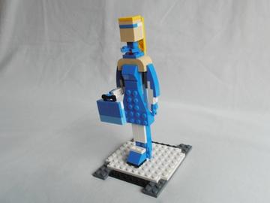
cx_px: 135
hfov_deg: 50.1
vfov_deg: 38.7
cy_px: 102
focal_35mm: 37
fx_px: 289
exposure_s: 1/250
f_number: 3.9
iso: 80
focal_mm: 6.61
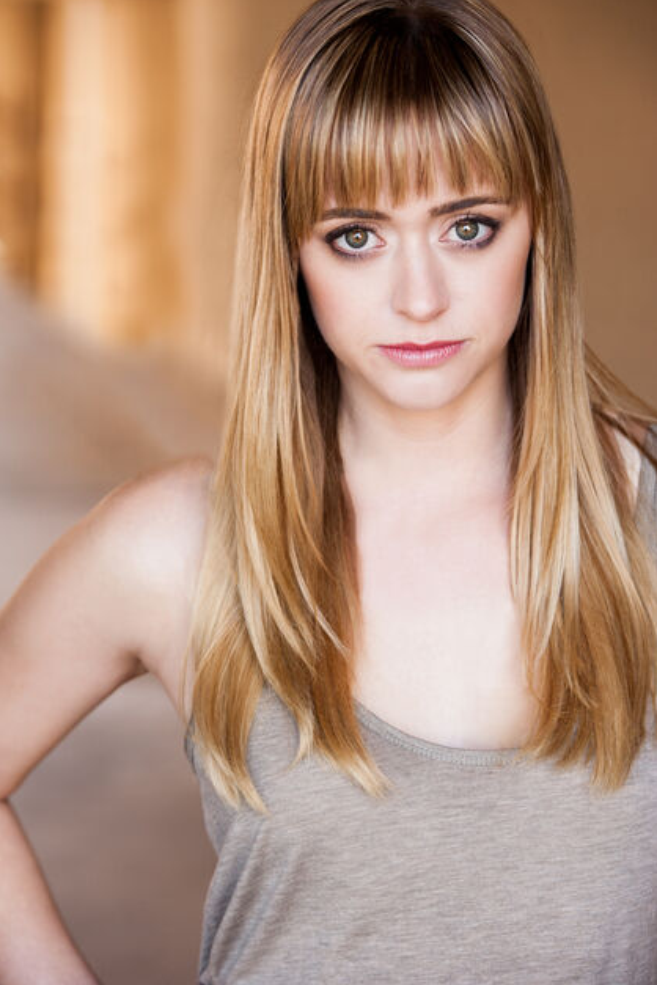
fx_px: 3312
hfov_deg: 11.3
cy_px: 490
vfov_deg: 16.9
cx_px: 329
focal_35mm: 121
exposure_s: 1/250
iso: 800
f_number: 5
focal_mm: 120
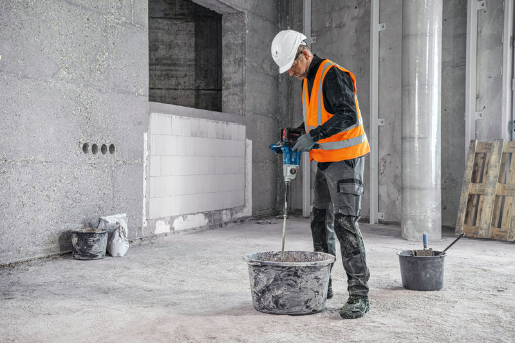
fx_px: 715
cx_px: 258
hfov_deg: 39.6
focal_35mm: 50
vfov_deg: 27.0
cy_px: 172
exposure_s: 1/160
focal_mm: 50
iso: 800
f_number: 5.6
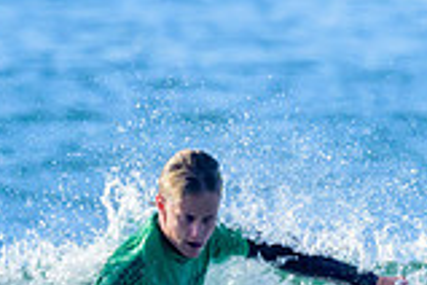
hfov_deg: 0.5
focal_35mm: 4378
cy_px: 401
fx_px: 51924
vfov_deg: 0.3
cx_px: 395
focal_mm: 800
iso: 1400
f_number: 11
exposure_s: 1/2000
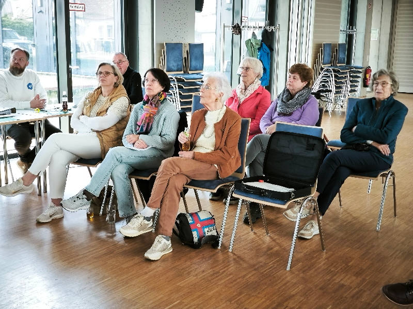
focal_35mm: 50
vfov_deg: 29.1
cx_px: 206
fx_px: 597
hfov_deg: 38.2
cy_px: 154
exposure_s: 1/100
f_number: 1.9
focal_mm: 7.1
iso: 500
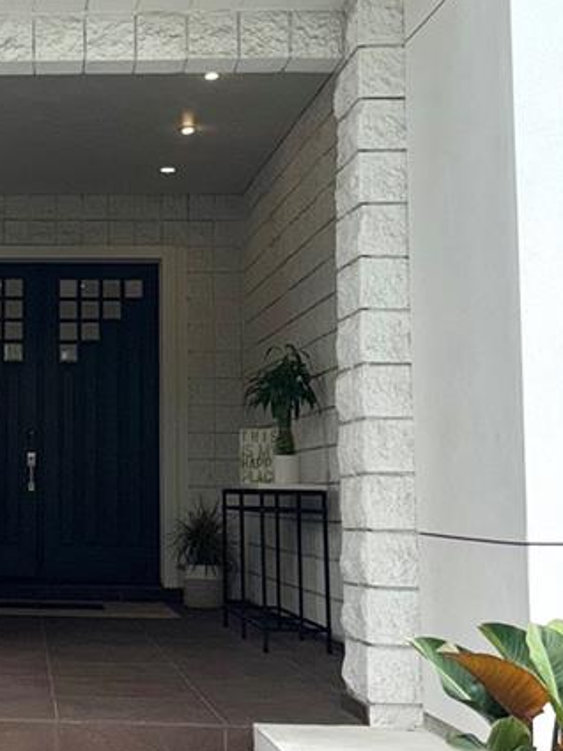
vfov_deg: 28.5
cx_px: -35
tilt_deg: +5.4
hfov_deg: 20.7
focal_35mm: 68
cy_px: 321
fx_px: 1475
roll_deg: -1.1
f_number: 1.78
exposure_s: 1/1451
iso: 50
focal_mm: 6.76
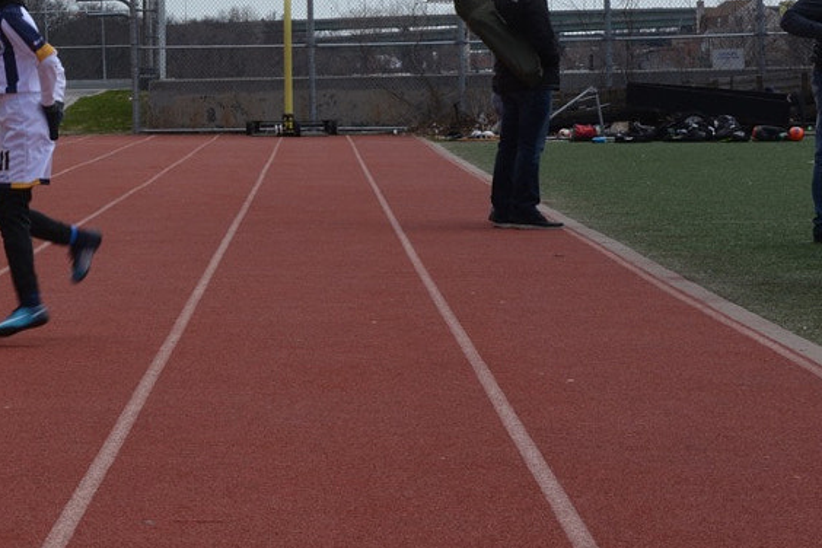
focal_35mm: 156
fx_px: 3562
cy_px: 40
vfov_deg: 8.8
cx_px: -297
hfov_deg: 12.7
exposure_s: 1/125
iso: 360
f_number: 22
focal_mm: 55
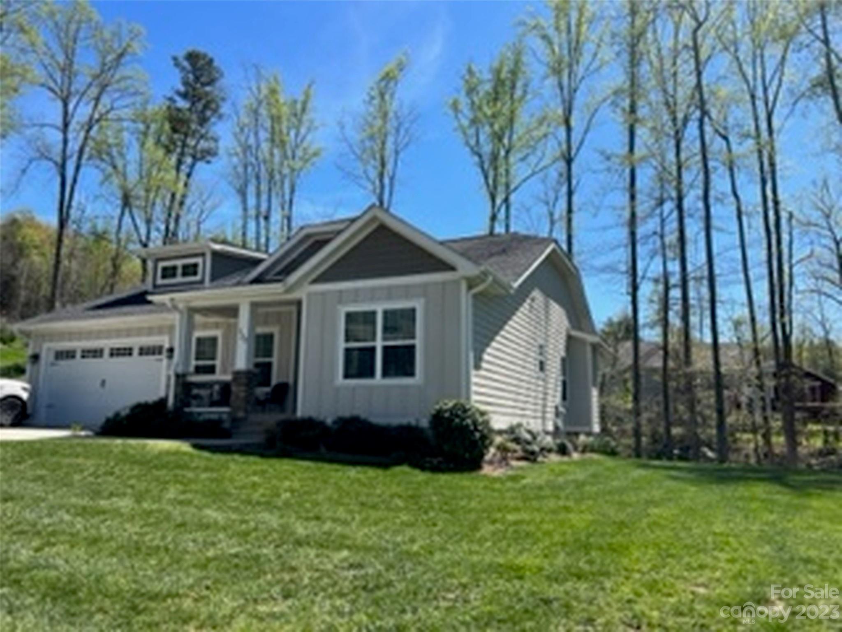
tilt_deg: +8.8
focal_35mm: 26
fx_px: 632
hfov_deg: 67.3
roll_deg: -0.8
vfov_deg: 53.1
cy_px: 316
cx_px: 421
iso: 50
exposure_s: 1/2994
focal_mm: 5.7
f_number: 1.5
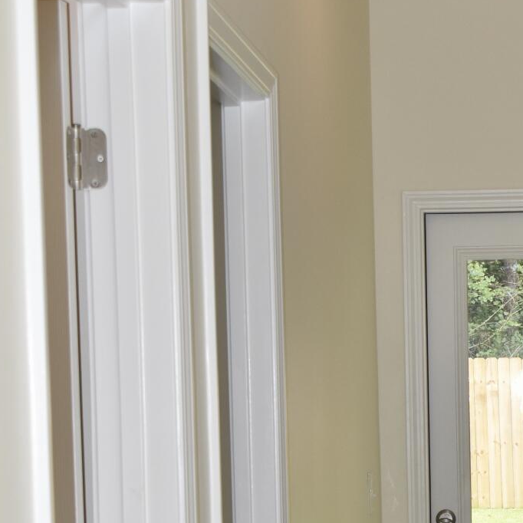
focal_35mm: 127
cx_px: 478
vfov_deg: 13.5
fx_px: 2171
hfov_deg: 13.6
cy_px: 537
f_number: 5.6
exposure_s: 1/125
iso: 500
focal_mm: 34
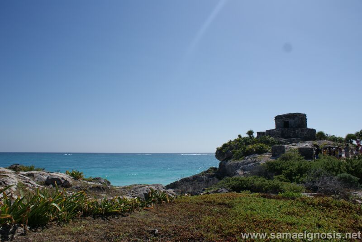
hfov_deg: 67.3
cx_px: 181
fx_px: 272
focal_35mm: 27
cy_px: 121
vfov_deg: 48.0
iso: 100
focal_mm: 18
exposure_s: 1/1000
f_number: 5.6
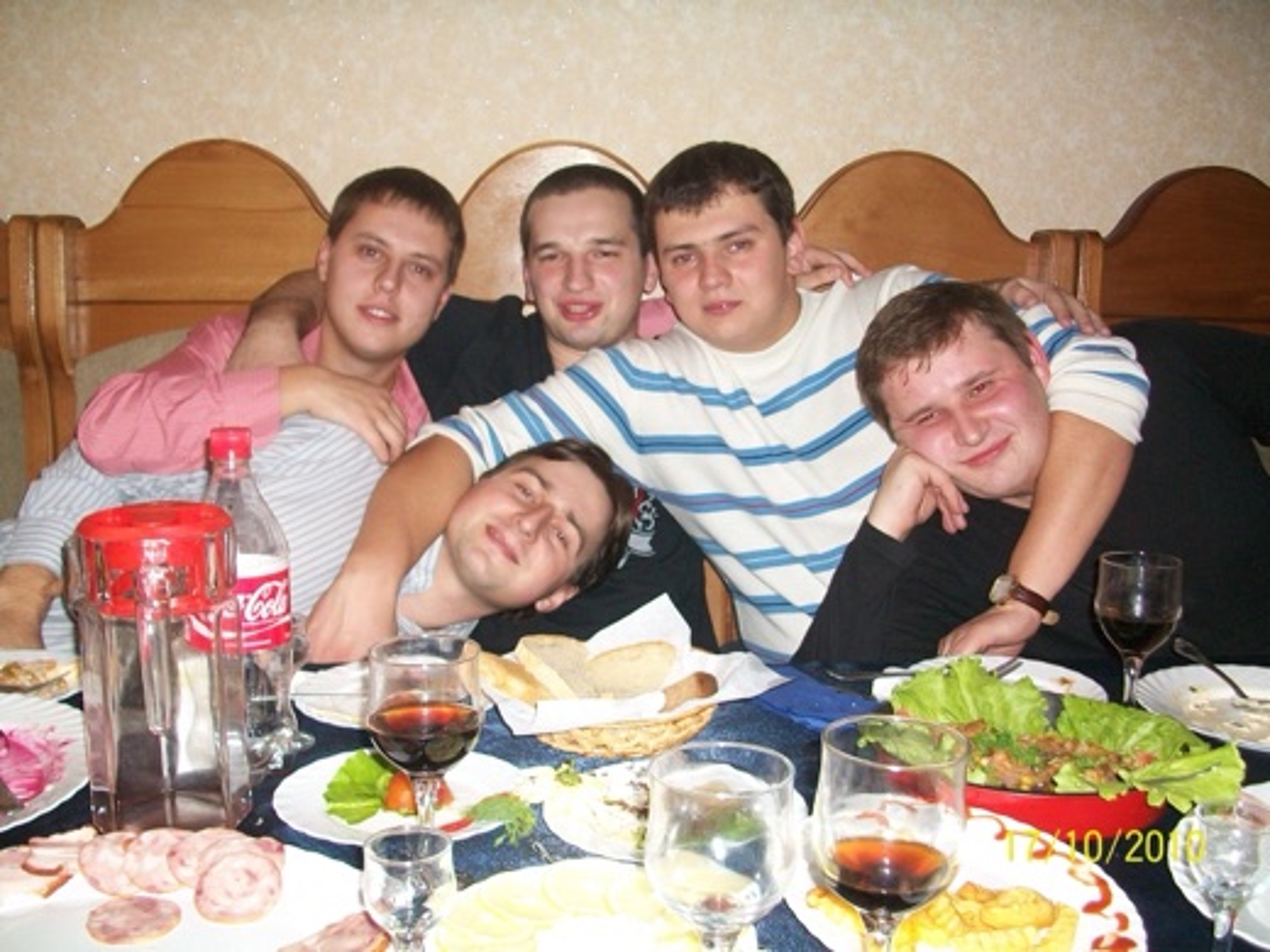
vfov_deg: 41.8
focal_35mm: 34
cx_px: 635
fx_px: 1247
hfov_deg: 54.0
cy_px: 476
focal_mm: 5.7
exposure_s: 1/60
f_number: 2.8
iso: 120
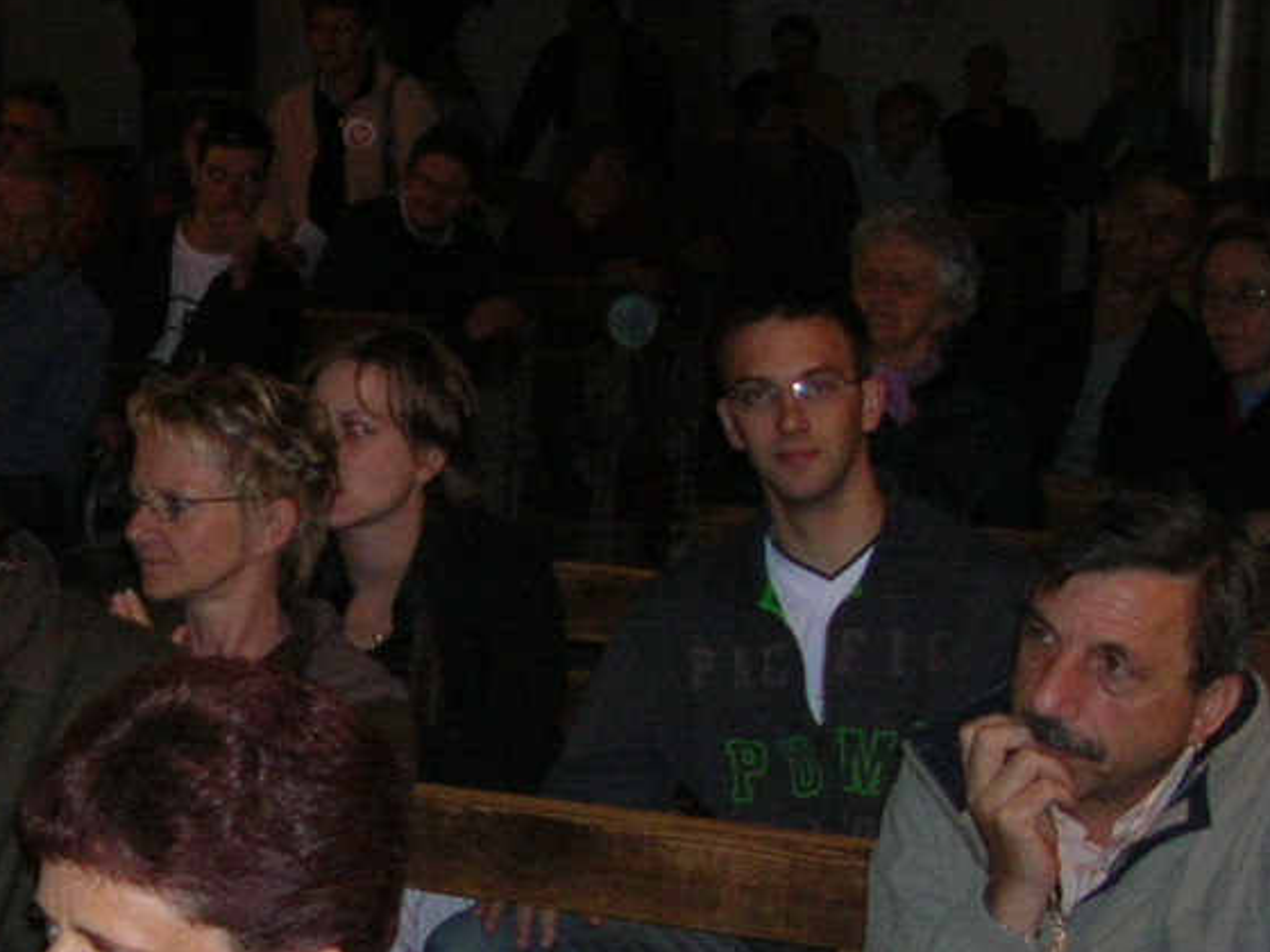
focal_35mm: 100
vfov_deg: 14.7
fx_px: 3669
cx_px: 190
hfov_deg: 19.4
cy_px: 762
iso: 110
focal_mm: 5.8
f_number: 2.8
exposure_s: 1/60.1
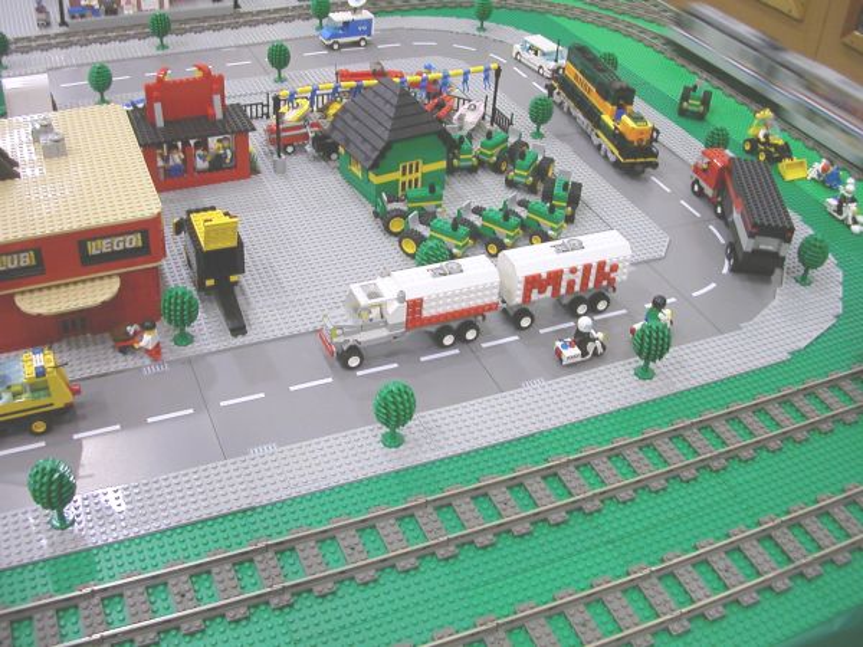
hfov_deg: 50.1
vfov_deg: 38.7
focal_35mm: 37
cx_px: 432
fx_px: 922
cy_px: 324
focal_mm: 5.6
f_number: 2.7
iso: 100
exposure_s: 1/15.4
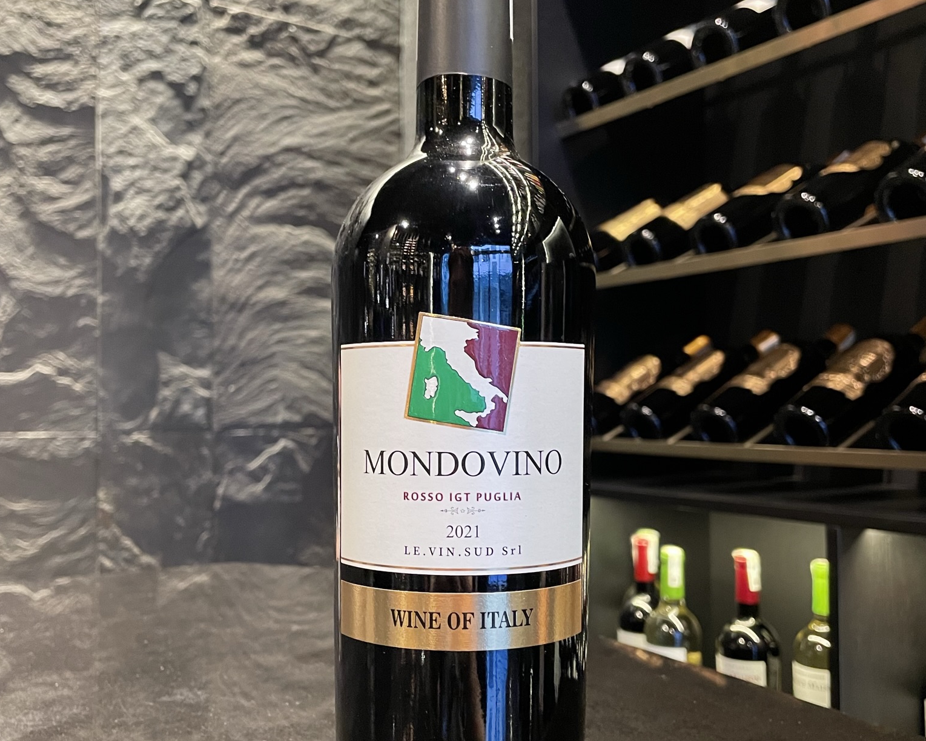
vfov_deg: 43.3
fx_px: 932
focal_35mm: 34
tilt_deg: +1.0
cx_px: 462
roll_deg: -0.3
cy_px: 412
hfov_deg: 52.8
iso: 500
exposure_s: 1/33
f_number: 1.6
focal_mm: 4.2
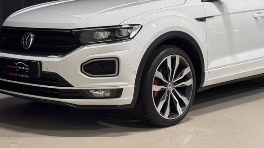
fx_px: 490
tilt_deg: -4.4
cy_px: 49
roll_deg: -0.5
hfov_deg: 30.1
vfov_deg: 17.2
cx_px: 154
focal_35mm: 70
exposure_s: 1/33
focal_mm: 6.76
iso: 400
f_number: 1.78
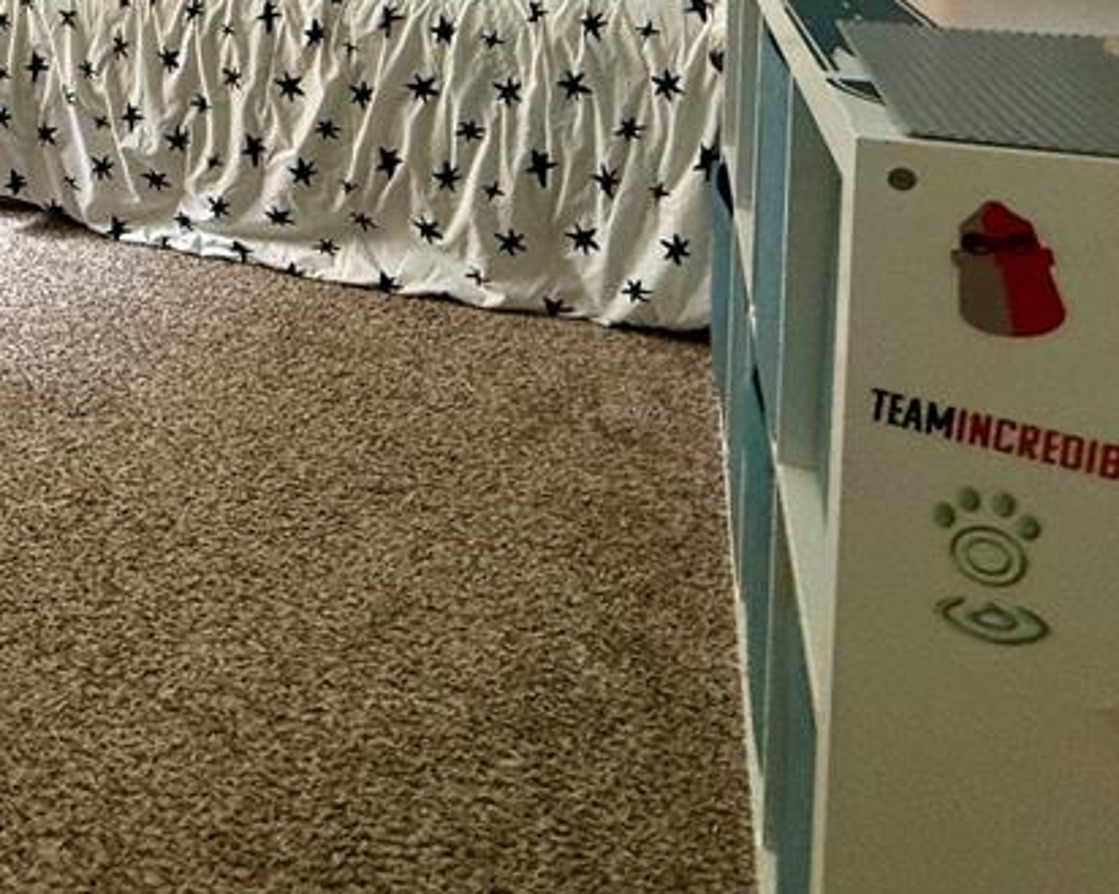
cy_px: -71
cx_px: 60
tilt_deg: -4.8
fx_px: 1125
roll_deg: +1.0
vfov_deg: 37.0
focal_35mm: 34
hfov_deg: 46.3
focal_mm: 2.22
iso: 320
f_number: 2.2
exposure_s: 1/120
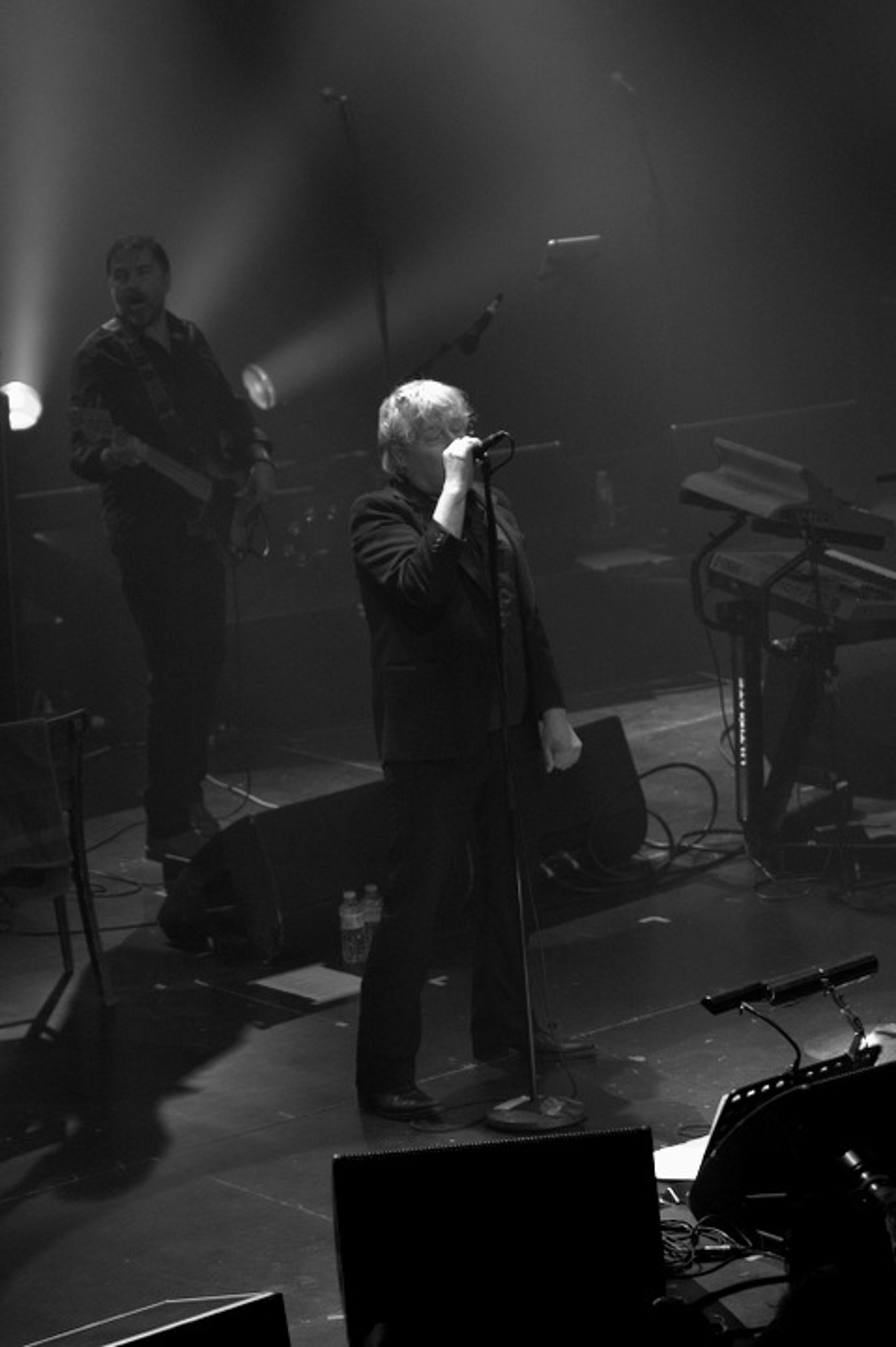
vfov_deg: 14.4
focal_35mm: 142
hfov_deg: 9.6
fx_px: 5327
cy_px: 674
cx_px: 448
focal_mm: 95
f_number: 2.8
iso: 1100
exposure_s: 1/200
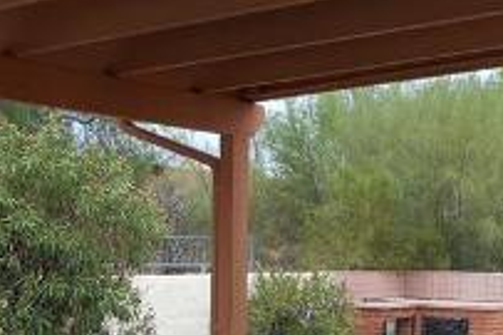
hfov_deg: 24.6
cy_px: 298
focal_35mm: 82
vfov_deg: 16.4
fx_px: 1145
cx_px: 354
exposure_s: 1/400
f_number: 3.7
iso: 80
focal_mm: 4.5
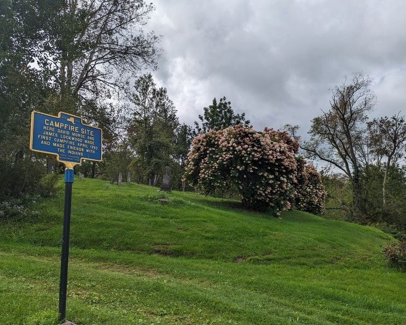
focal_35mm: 25
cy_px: 162
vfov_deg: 56.8
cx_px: 207
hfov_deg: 68.1
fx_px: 300
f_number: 1.85
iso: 48
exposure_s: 1/2899
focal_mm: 6.81
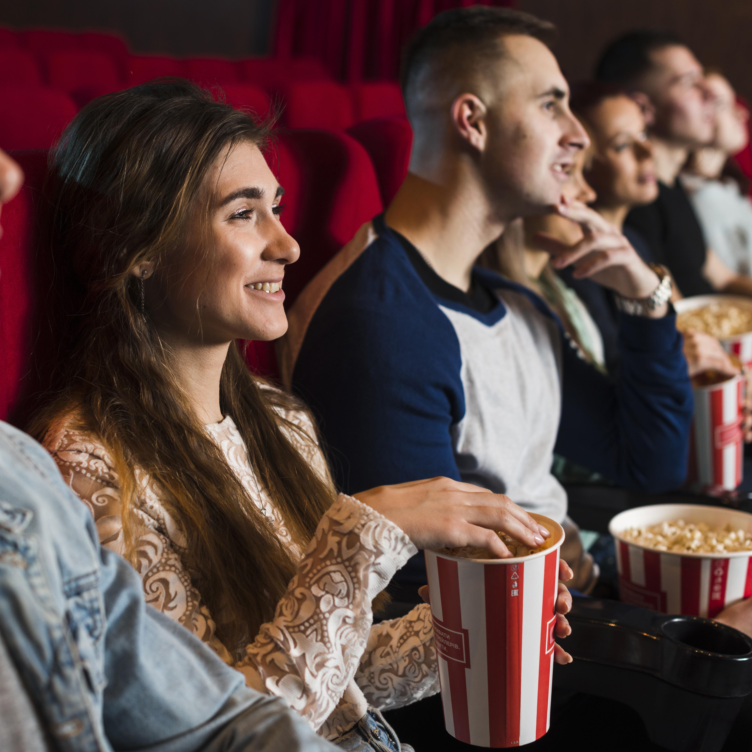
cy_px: 378
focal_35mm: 64
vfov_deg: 26.9
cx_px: 260
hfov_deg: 26.8
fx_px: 1573
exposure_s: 1/160
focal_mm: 50
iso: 320
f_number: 3.5
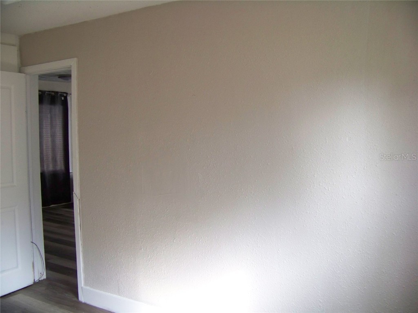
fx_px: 435
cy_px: 156
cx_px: 209
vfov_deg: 39.7
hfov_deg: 51.4
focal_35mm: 36
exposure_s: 1/30
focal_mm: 5.85
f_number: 2.8
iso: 185
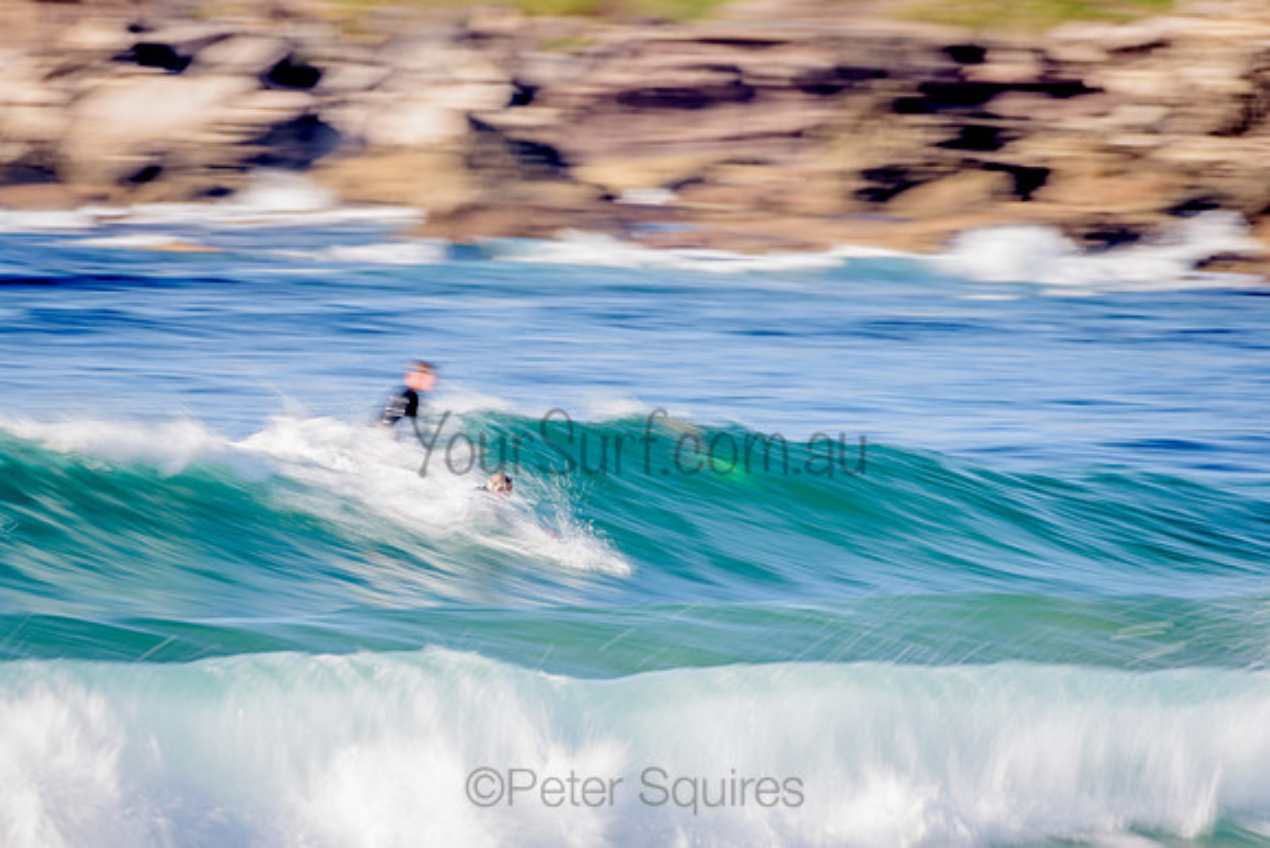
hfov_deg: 3.4
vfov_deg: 2.2
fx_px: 21628
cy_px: 520
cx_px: 492
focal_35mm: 613
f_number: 9
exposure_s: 1/13
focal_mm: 500
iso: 31
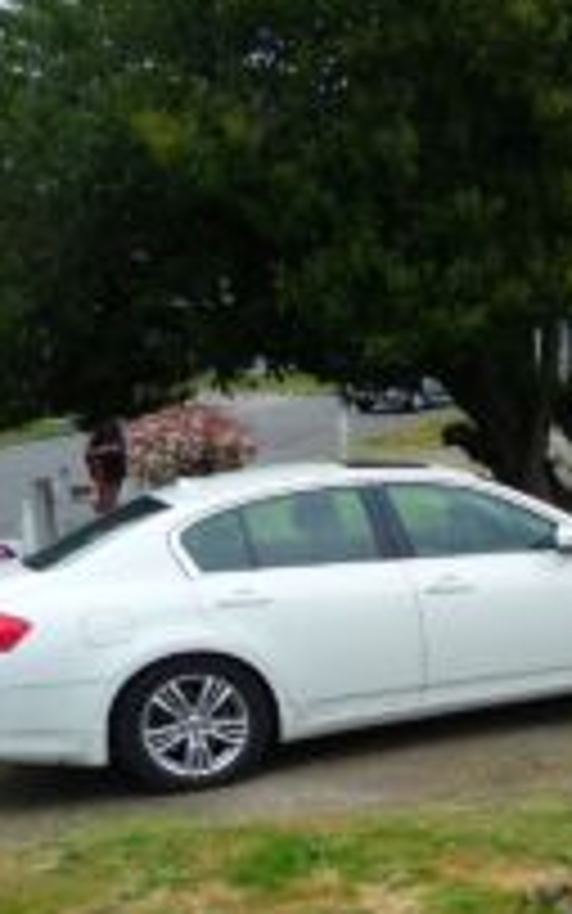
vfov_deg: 30.3
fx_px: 1670
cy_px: 644
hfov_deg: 17.3
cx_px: 887
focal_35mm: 67
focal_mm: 4.7
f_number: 3.3
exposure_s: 1/500
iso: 100
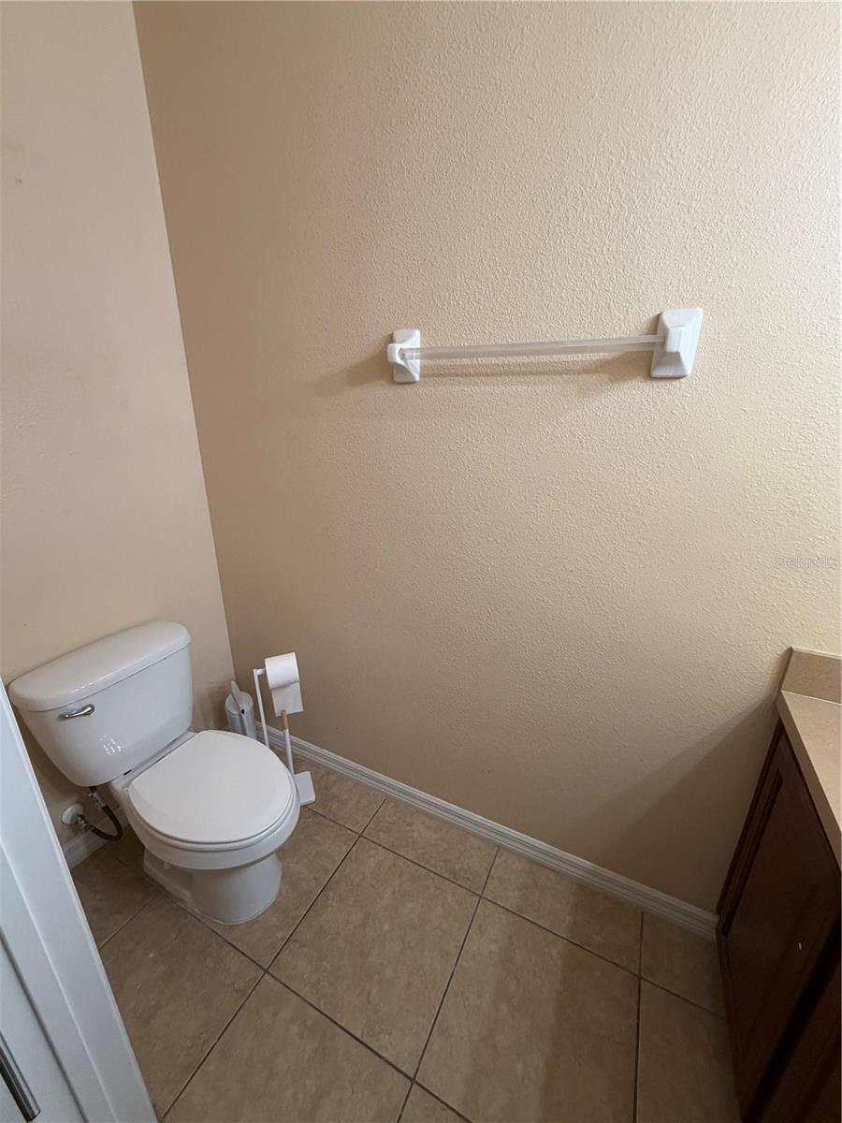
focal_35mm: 14
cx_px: 421
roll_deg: -1.0
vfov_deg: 102.1
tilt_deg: -18.6
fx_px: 454
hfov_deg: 85.7
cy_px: 562
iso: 320
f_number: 2.2
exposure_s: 1/120
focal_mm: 2.22
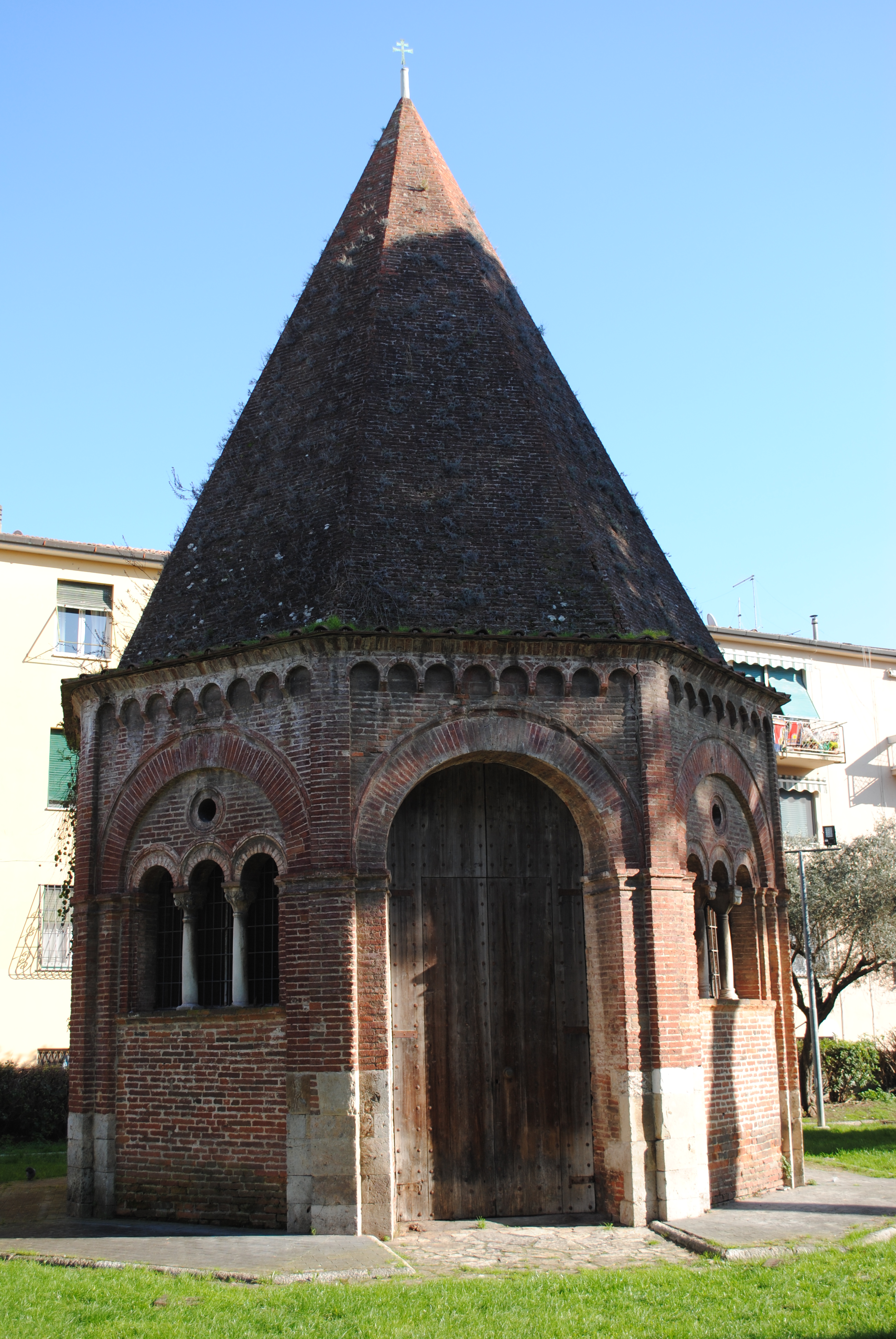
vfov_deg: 49.5
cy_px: 670
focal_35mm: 39
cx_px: 448
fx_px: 1452
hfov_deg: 34.3
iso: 100
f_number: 5.6
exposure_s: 1/200
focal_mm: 26
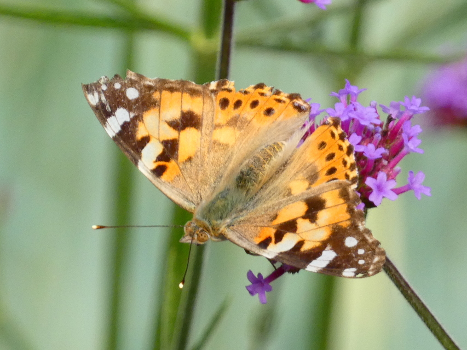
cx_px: 234
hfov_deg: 3.4
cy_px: 175
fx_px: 7880
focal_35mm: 584
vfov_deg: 2.5
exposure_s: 1/100
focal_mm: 104.7
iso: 250
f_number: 5.6
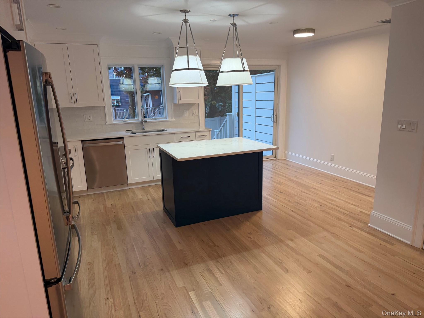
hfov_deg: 71.6
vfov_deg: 56.8
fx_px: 294
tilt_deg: -13.7
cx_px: 212
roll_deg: +2.2
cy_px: 159
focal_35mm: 24
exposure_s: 1/120
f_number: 1.78
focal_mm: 6.76
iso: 160
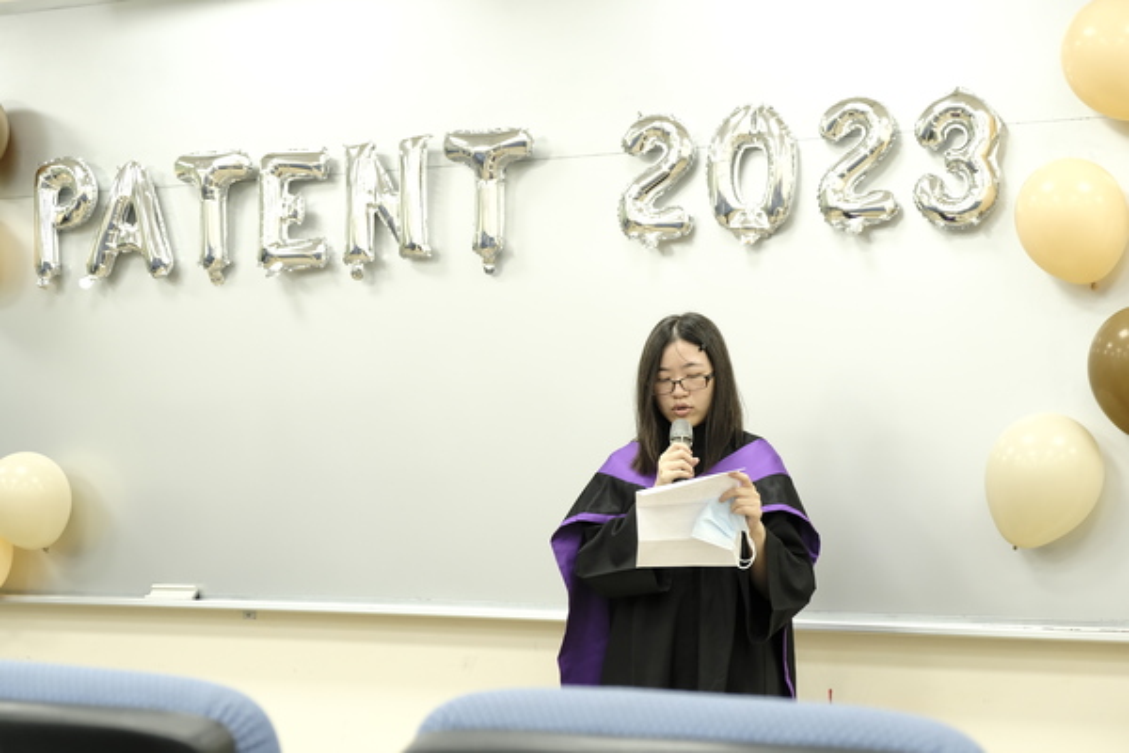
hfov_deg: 32.9
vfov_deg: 22.3
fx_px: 1913
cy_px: 376
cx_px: 564
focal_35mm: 61
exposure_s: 1/80
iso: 1000
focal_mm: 40.7
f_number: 4
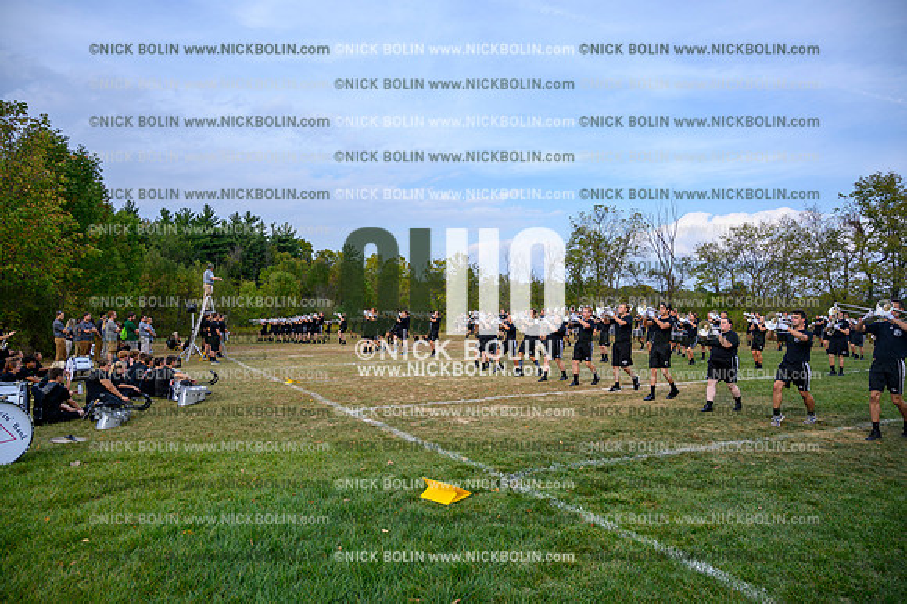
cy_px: 302
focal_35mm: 24
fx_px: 604
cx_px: 454
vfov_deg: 53.1
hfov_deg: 73.8
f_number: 4.5
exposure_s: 1/800
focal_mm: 24
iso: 200
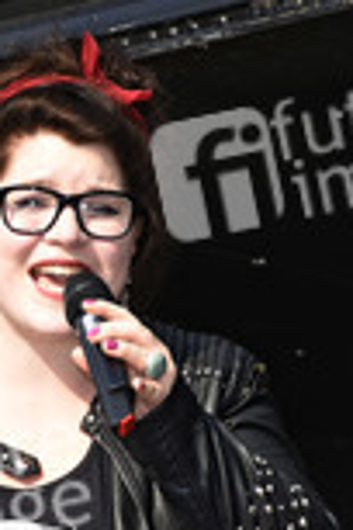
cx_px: 14
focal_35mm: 293
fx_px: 4314
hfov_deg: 4.7
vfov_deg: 7.0
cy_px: 679
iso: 100
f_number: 6.3
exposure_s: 1/160
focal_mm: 75
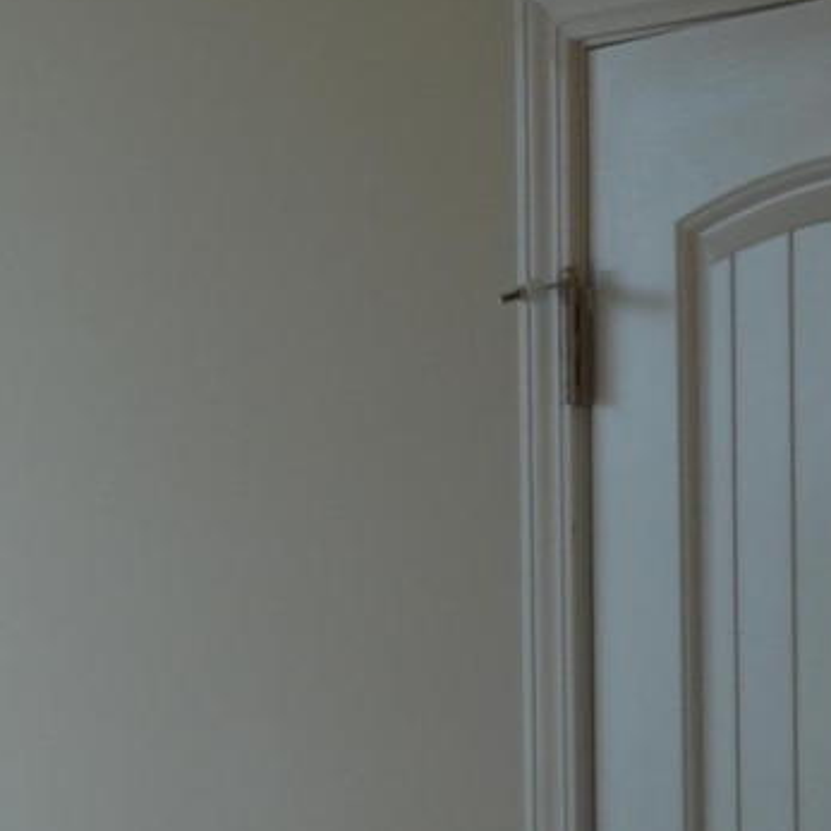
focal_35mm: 191
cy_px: 960
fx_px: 5188
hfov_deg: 8.8
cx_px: 1462
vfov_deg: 9.1
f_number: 5.6
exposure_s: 1/125
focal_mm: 26
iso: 220
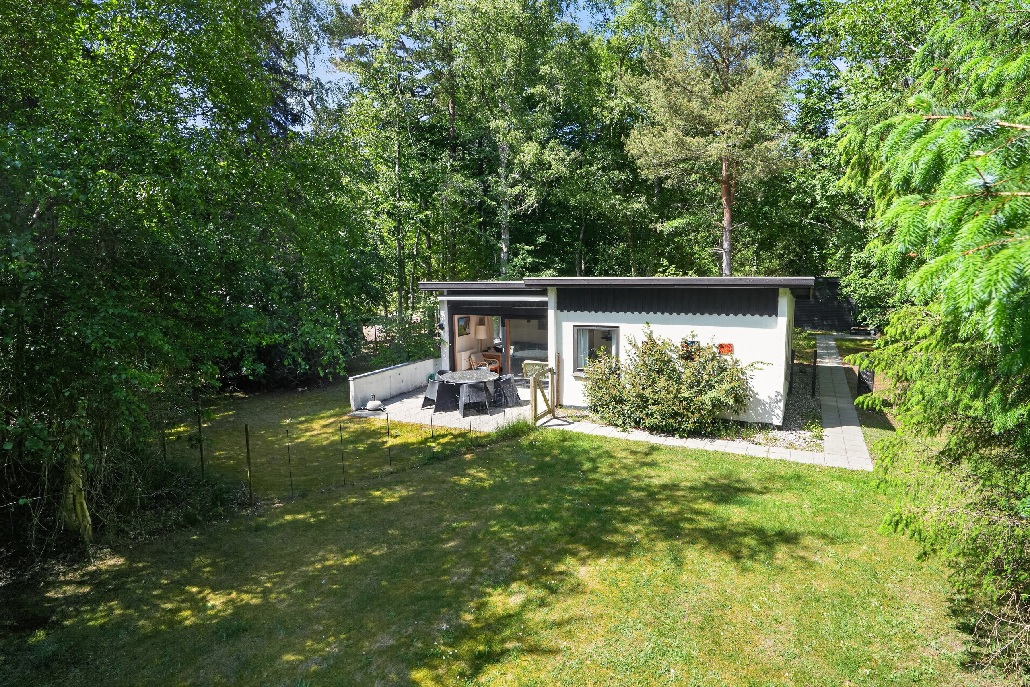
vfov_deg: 59.5
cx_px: 515
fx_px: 601
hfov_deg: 81.2
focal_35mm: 21
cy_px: 344
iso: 400
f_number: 8
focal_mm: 21
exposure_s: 1/160
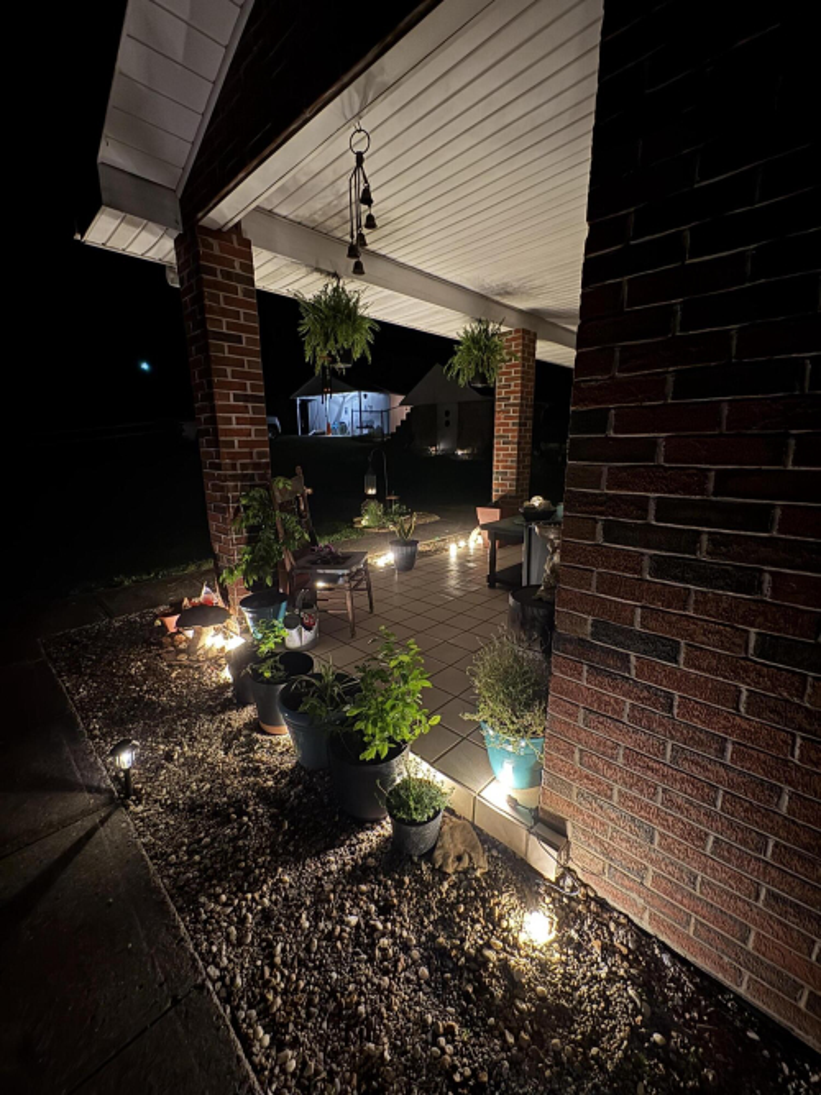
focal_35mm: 14
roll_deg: +0.7
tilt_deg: -13.5
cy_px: 548
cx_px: 410
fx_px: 443
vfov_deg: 102.1
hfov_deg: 85.7
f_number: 2.2
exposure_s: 1/9
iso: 800
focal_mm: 2.22
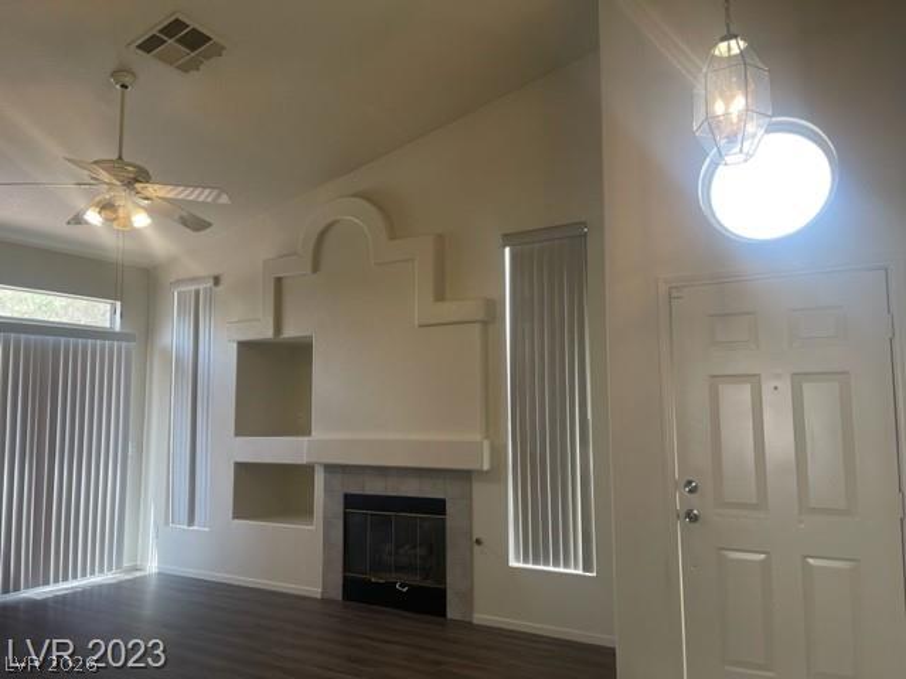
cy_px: 340
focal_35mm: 26
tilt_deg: +4.6
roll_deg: +0.1
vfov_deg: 53.1
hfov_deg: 67.3
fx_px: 680
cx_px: 453
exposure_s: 1/120
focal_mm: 5.1
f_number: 1.6
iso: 80
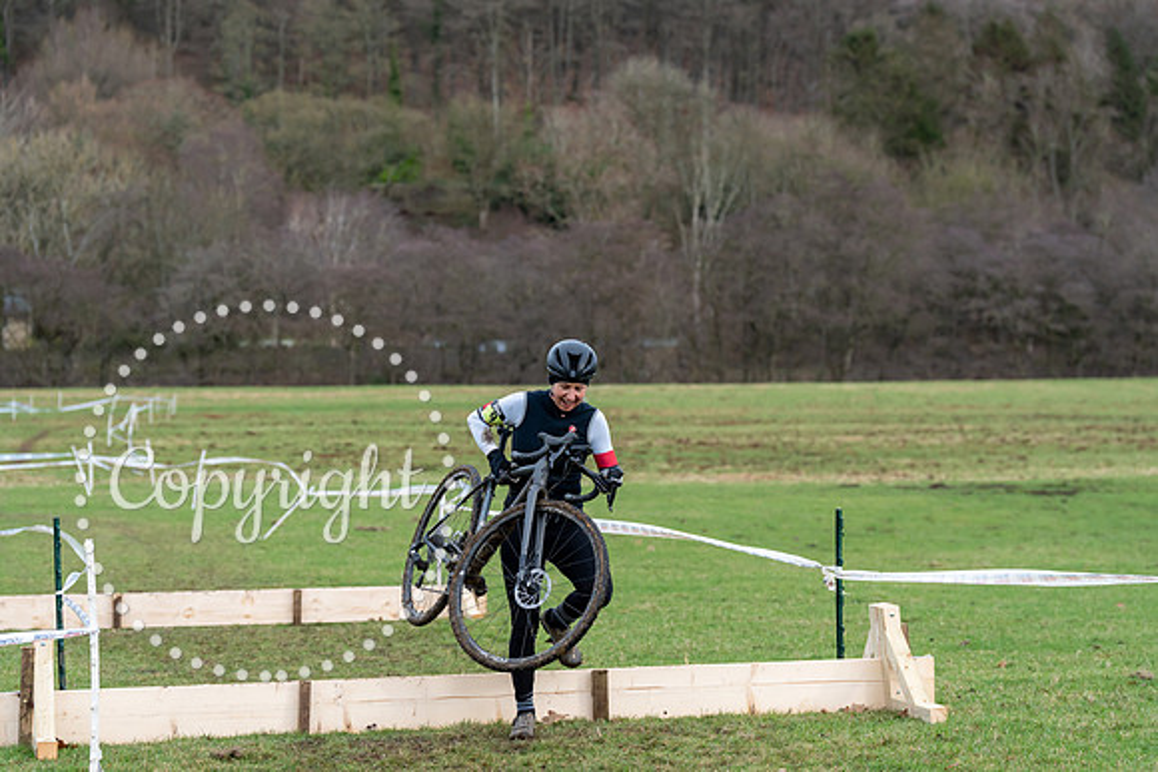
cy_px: 386
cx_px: 579
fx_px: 2703
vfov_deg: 16.3
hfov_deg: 24.2
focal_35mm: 84
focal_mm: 84
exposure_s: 1/1000
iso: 1250
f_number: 3.5
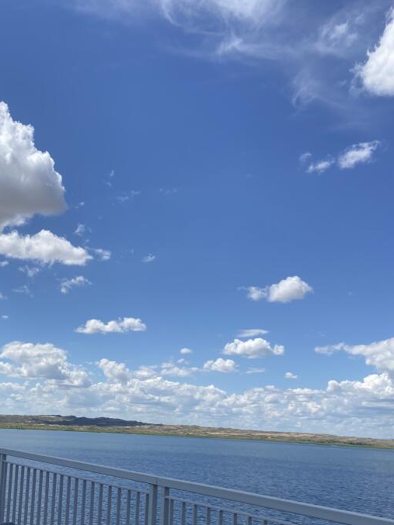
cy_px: 343
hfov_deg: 34.2
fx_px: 623
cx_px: 85
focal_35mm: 41
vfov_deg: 45.2
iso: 32
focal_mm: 4.25
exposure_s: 1/5495
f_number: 1.8
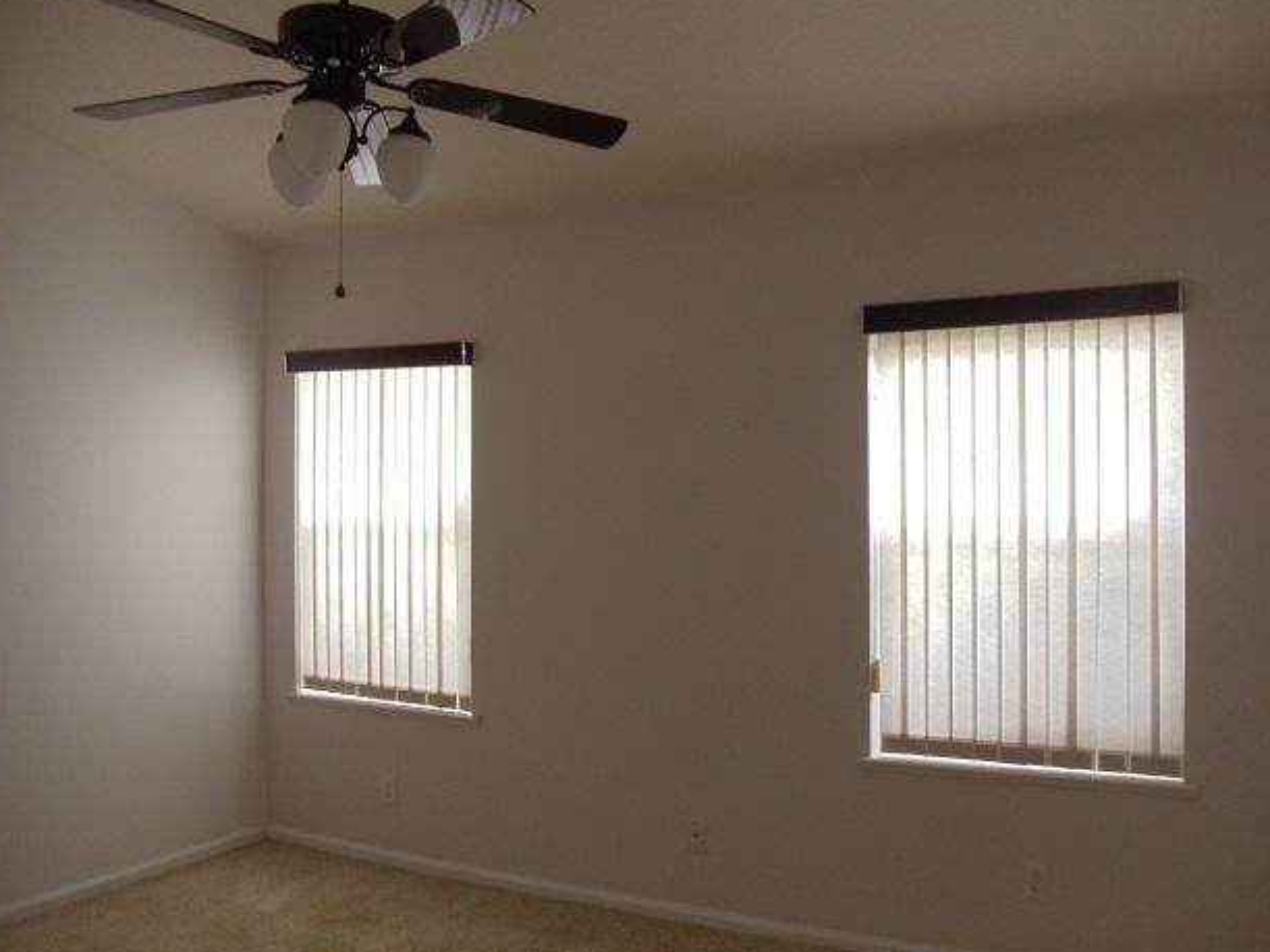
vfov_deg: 31.5
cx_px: 641
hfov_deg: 41.2
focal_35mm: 46
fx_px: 1688
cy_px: 483
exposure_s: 1/30
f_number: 3.5
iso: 200
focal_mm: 6
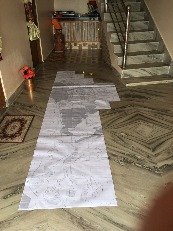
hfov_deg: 48.2
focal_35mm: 29
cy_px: 116
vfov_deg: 61.7
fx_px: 193
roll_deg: +0.2
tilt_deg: -31.2
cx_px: 86
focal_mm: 4.15
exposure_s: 1/100
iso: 25
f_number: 2.2
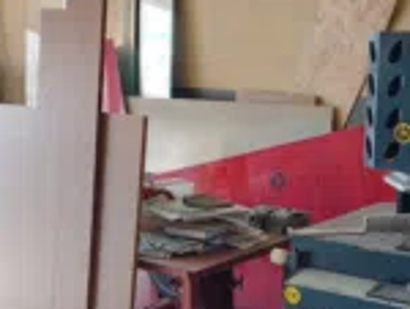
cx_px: 292
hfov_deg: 29.9
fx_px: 759
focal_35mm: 64
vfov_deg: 22.5
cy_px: 268
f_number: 1.8
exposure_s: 1/50
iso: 64
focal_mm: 5.23
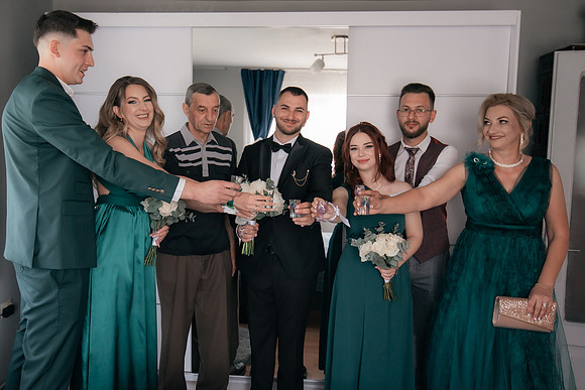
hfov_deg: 59.3
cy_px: 200
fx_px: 510
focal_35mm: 31
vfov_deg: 41.8
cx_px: 248
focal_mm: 24
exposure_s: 1/250
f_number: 2.8
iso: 1250
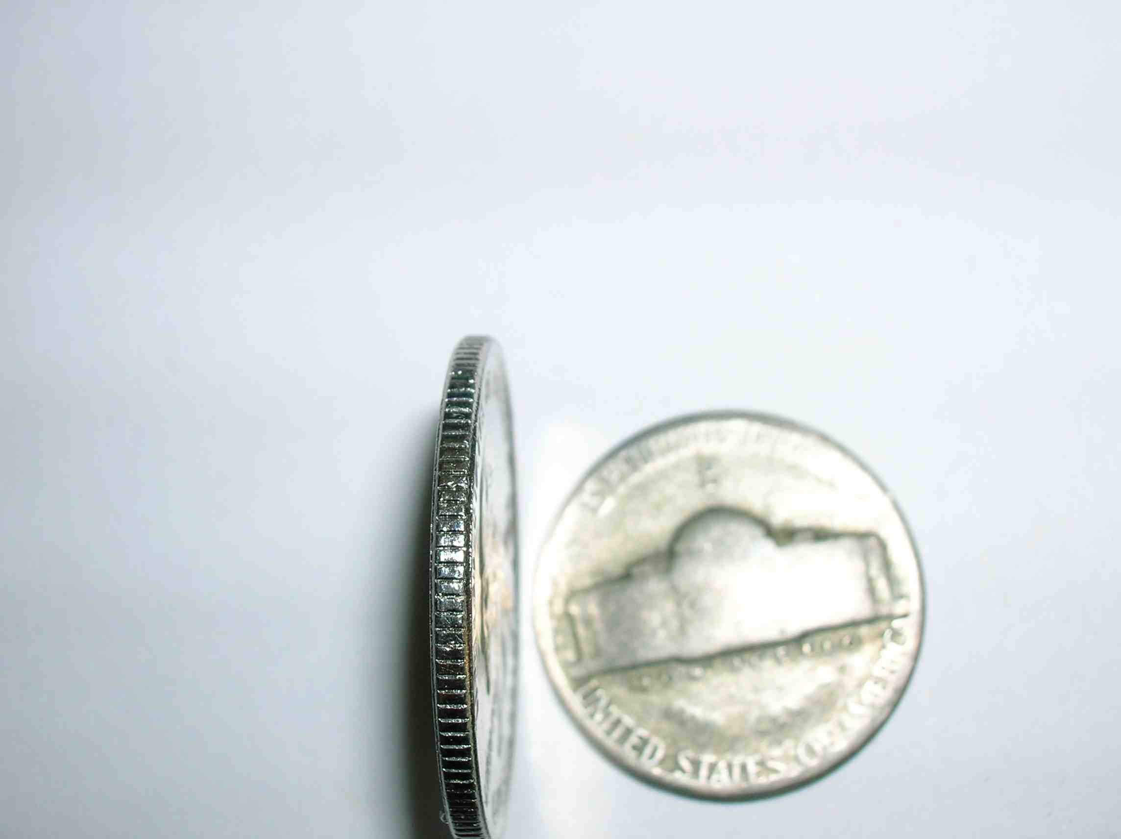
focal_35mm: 46
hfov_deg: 41.3
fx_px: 1488
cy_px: 420
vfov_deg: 31.5
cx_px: 560
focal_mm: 7.7
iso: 50
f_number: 5.4
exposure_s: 1/60.1
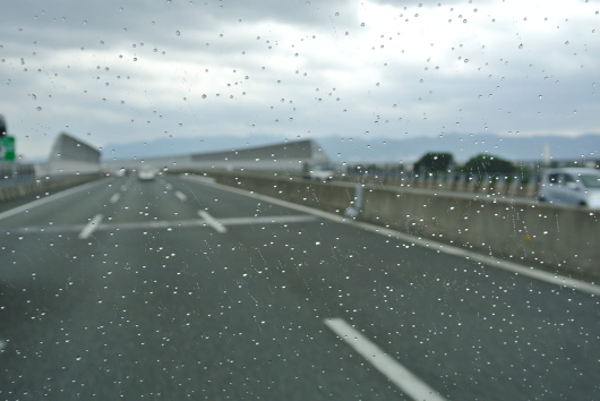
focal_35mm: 49
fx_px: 817
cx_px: 300
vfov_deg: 27.6
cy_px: 200
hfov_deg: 40.3
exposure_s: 1/250
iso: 100
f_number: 4.5
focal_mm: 18.2
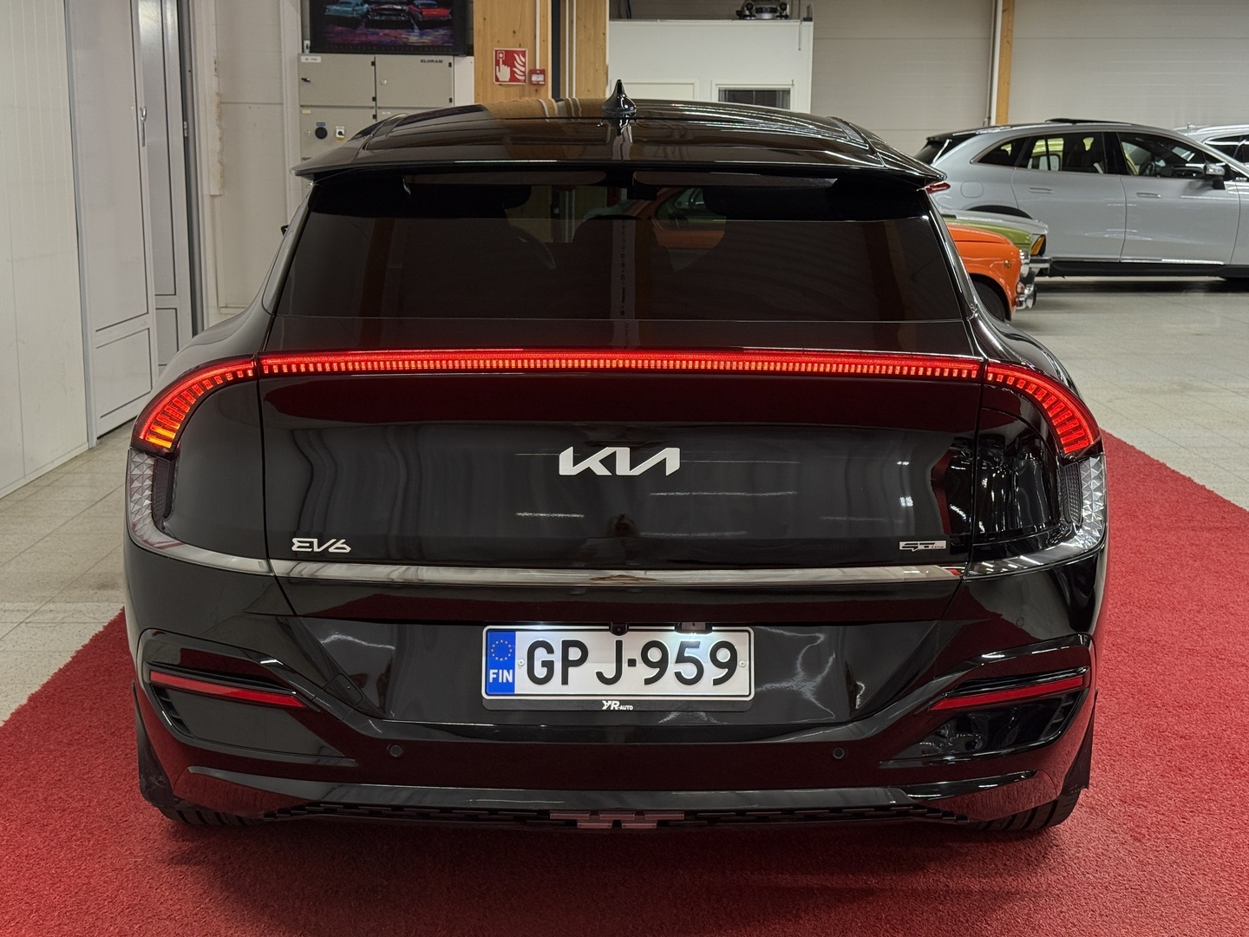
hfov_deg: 39.7
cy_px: 468
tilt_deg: -10.1
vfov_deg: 30.3
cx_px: 624
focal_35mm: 48
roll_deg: -0.4
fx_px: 1732
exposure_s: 1/99
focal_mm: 6.76
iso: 160
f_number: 1.78
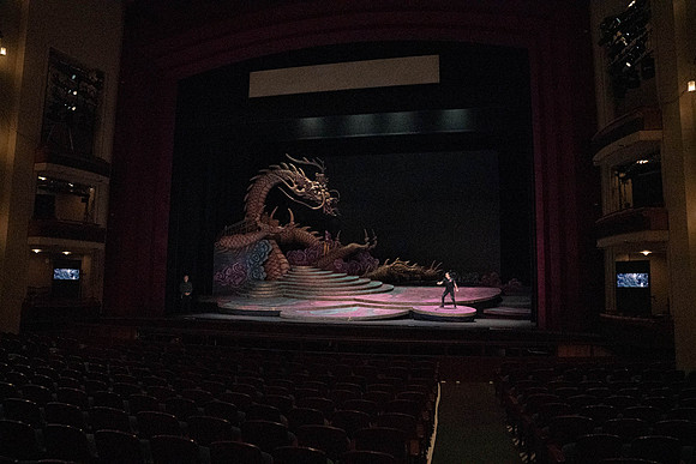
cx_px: 348
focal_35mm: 24
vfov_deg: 53.2
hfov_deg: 73.7
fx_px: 464
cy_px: 232
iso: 25600
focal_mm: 24
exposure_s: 1/400
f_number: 9
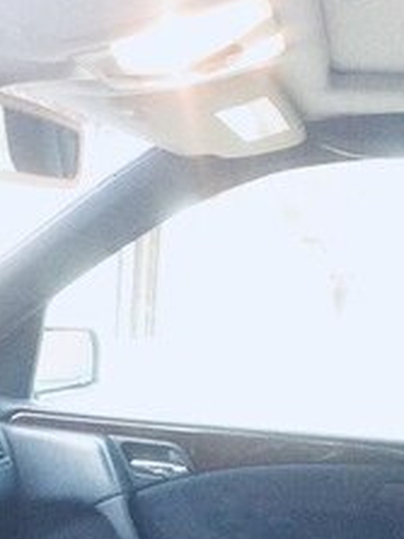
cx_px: 60
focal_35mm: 69
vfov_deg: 26.2
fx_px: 1075
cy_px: 578
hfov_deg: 20.9
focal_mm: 2.15
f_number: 2.4
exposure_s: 1/33
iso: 125
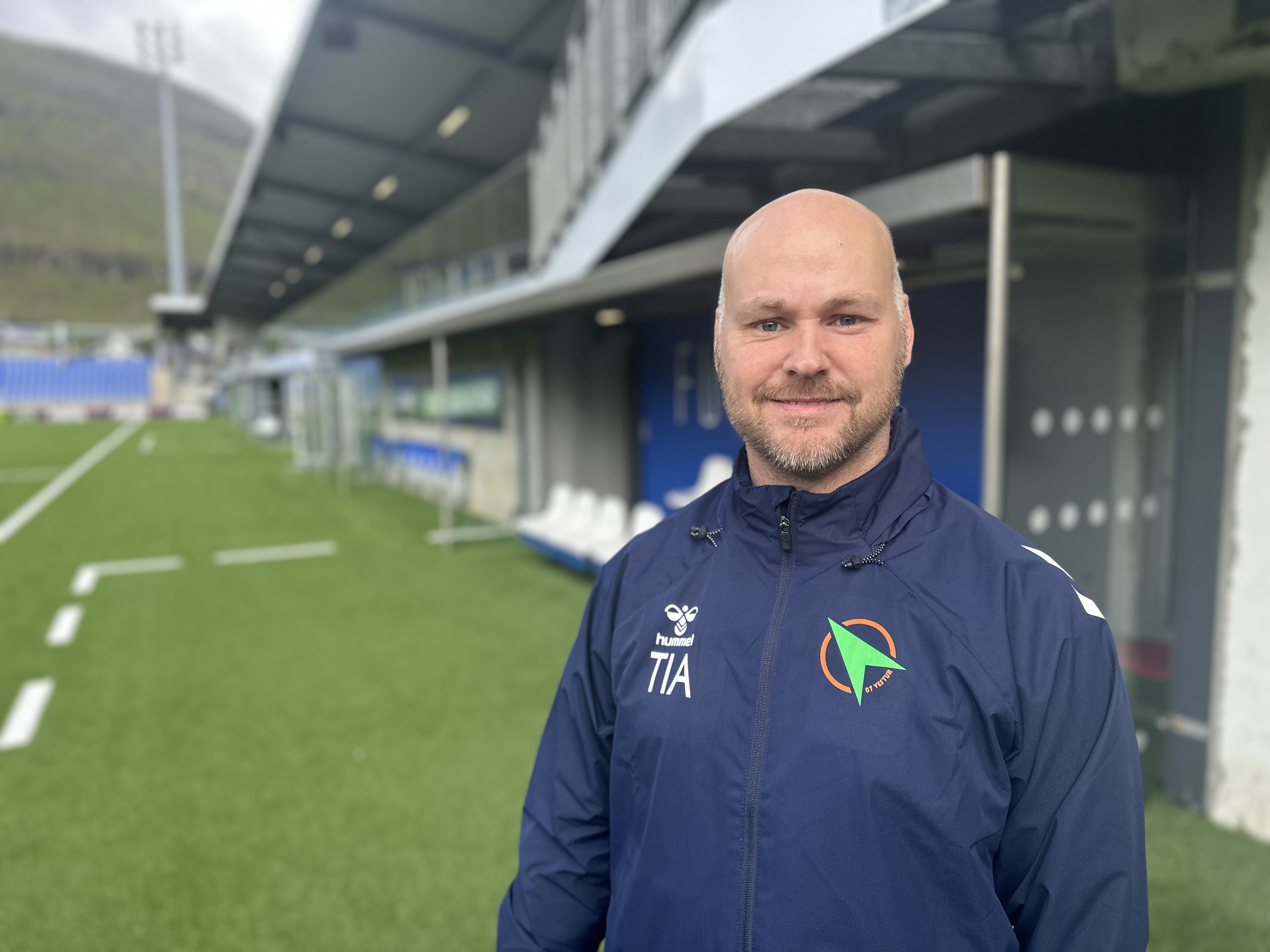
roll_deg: +0.3
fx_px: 881
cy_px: 476
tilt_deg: -6.0
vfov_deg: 56.8
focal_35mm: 24
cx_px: 635
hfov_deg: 71.6
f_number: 1.78
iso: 80
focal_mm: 6.86
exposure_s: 1/1289
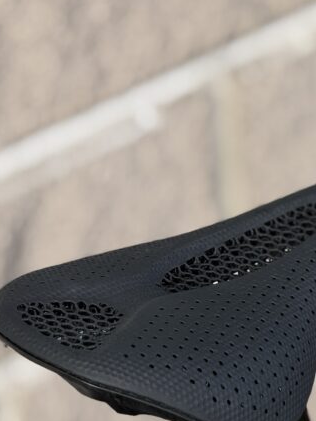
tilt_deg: -31.9
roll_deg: +3.2
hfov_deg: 7.8
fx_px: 2311
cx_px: 217
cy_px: 248
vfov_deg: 10.4
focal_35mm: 190
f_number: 2.8
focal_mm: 16.89
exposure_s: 1/269
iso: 50
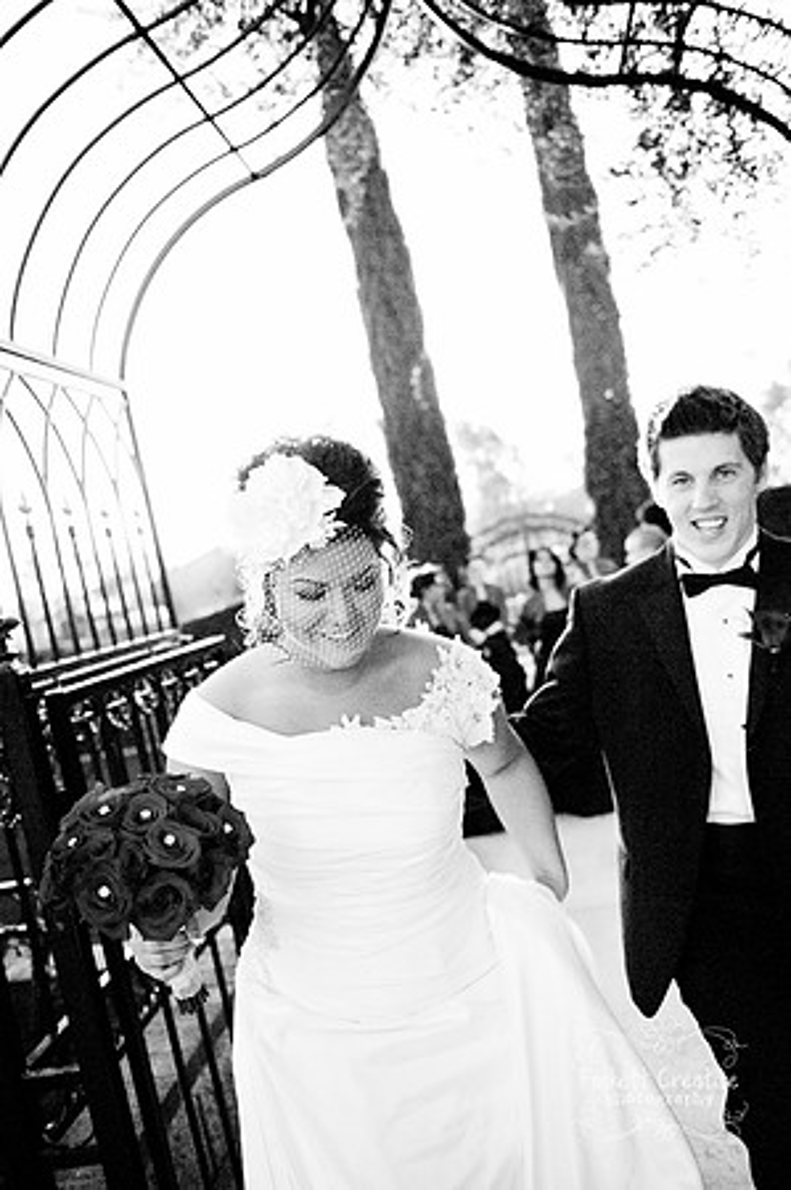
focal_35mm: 29
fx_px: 958
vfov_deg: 63.7
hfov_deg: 44.9
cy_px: 595
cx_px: 396
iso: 200
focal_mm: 29
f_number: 2.8
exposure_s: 1/6400
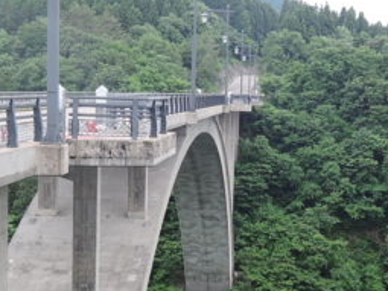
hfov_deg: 22.1
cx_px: 291
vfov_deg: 16.8
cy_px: 166
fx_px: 986
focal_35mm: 88
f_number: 3.2
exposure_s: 1/50
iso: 80
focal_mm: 6
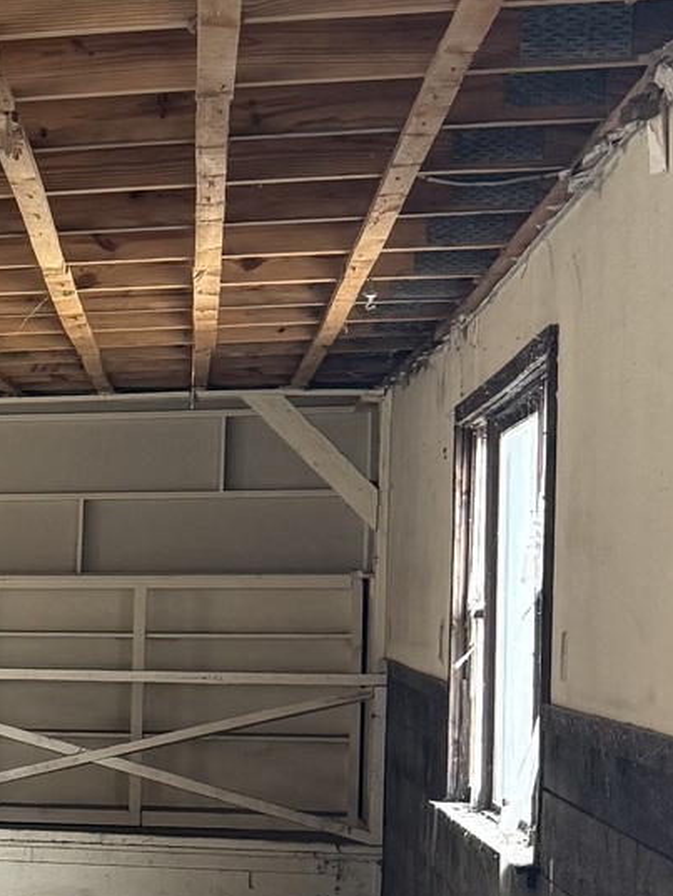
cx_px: -620
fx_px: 2669
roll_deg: -0.9
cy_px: 706
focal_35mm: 103
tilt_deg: -2.1
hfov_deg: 12.8
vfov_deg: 18.9
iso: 200
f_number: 1.78
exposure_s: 1/89
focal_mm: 6.76
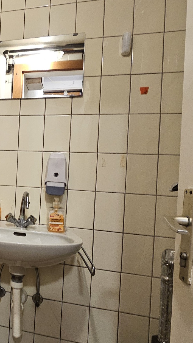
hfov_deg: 31.9
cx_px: -50
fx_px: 264
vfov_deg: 66.1
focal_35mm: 29
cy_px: 168
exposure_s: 1/33.3
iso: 400
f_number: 2.2
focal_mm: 2.2
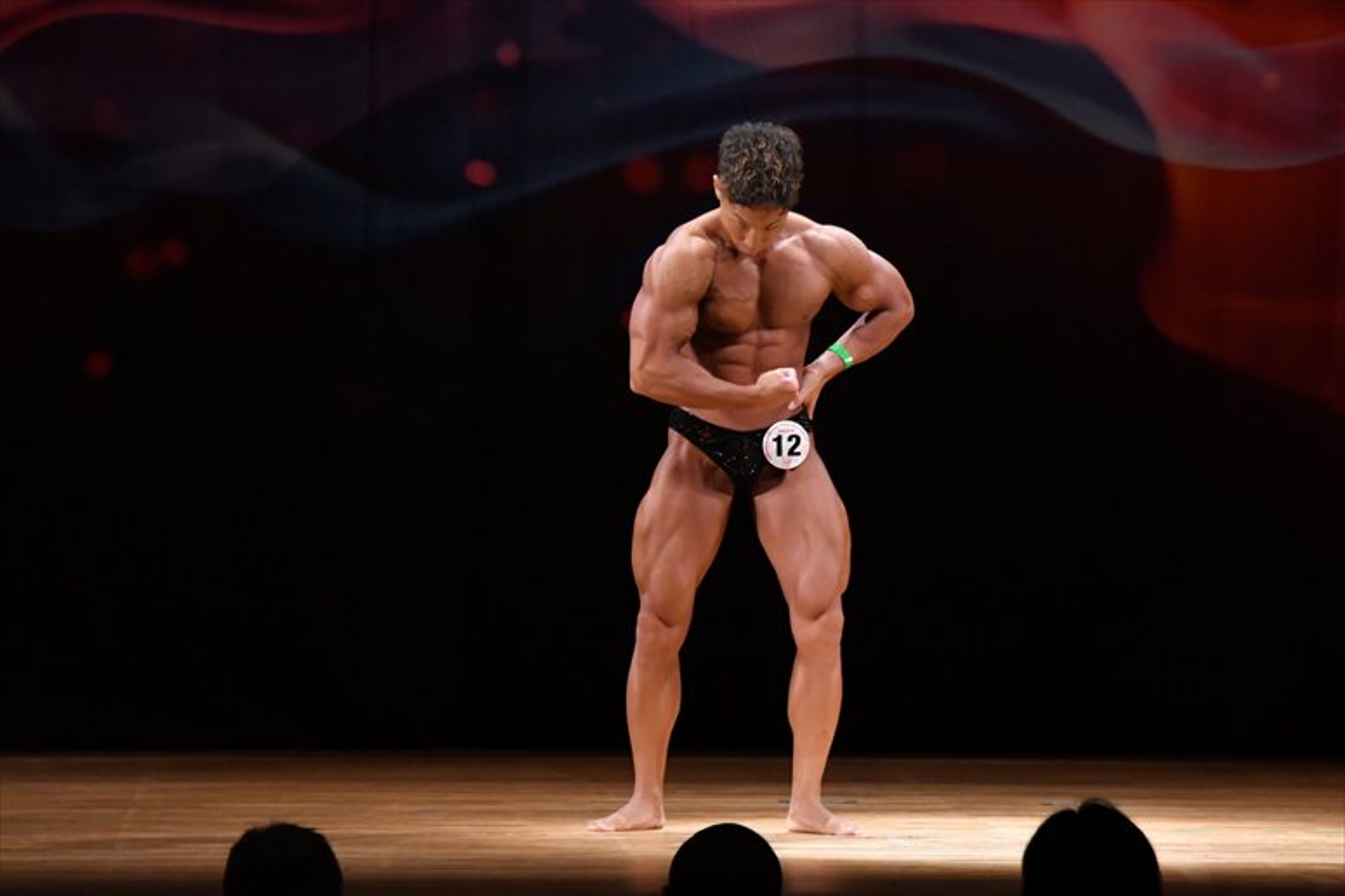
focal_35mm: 255
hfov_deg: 8.1
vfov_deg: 5.4
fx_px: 9523
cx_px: 672
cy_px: 448
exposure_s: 1/400
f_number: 5.6
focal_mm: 170
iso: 4000
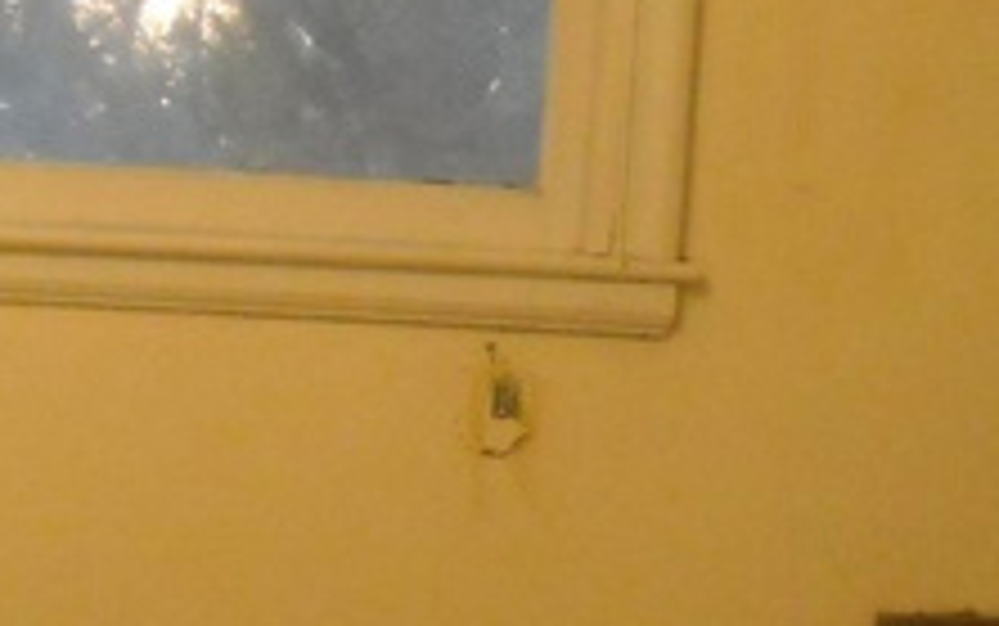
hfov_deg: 19.3
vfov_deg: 12.2
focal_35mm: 107
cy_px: 527
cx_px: 243
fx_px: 2915
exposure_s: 1/71
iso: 800
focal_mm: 5.7
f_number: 2.8
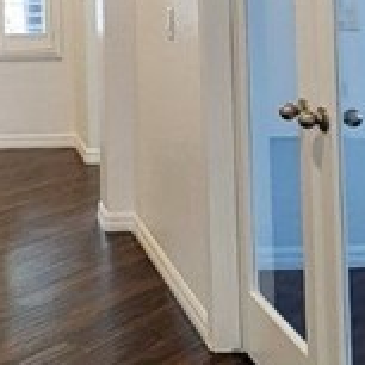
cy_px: -91
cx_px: -48
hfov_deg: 21.2
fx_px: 919
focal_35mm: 77
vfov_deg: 20.7
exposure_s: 1/60
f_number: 2.2
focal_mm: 2.2
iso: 320
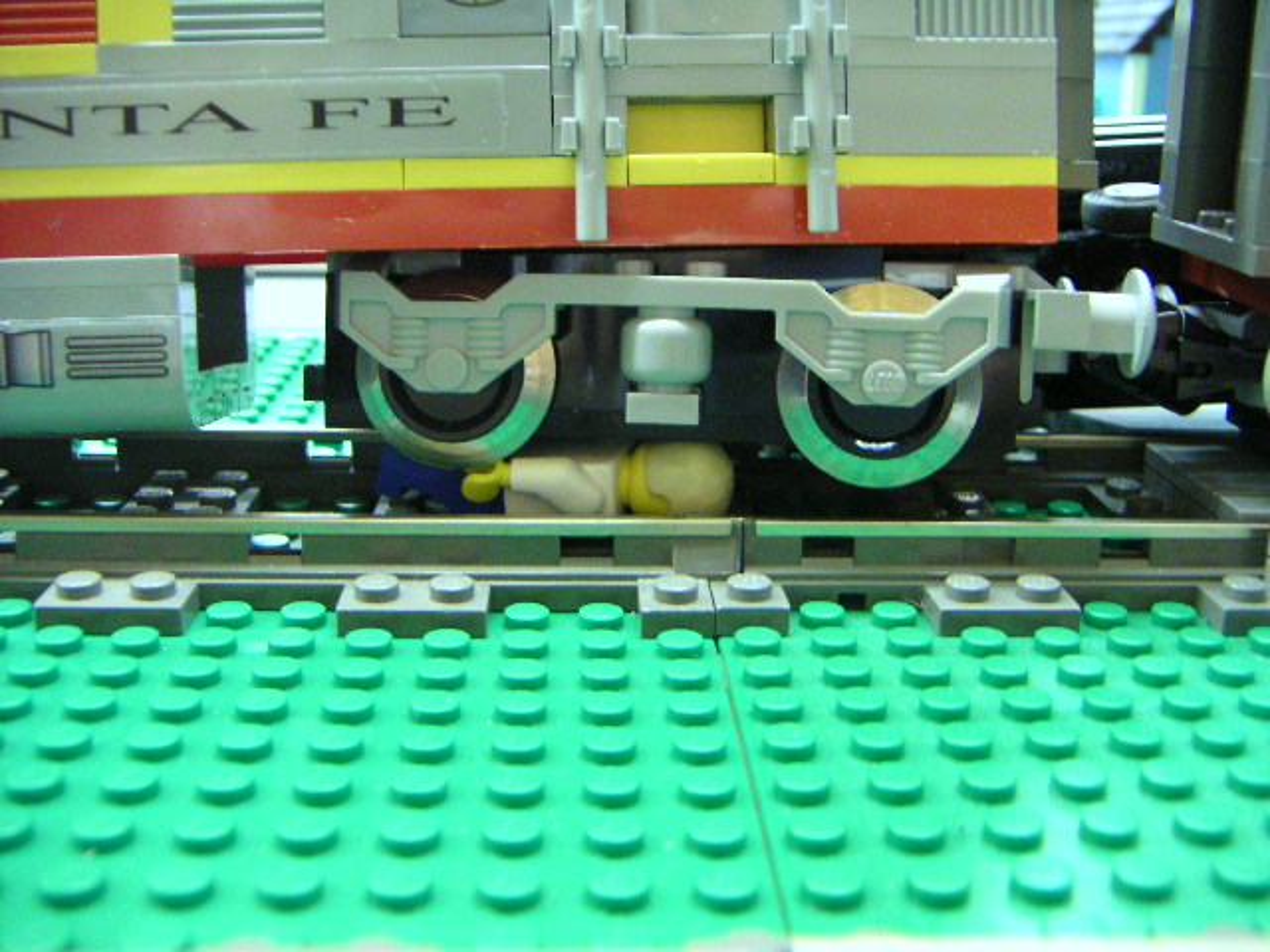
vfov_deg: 36.0
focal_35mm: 40
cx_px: 635
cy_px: 476
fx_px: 1468
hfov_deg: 46.8
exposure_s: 1/4
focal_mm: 5.3
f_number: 2.9
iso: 400
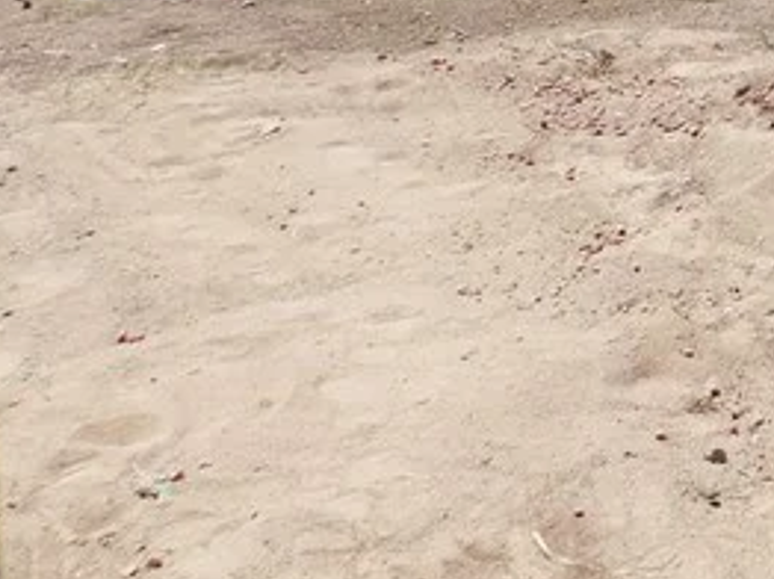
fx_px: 2011
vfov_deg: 15.0
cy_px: -331
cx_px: 1332
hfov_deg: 18.0
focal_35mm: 90
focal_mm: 4
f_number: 6
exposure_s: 1/500
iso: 125
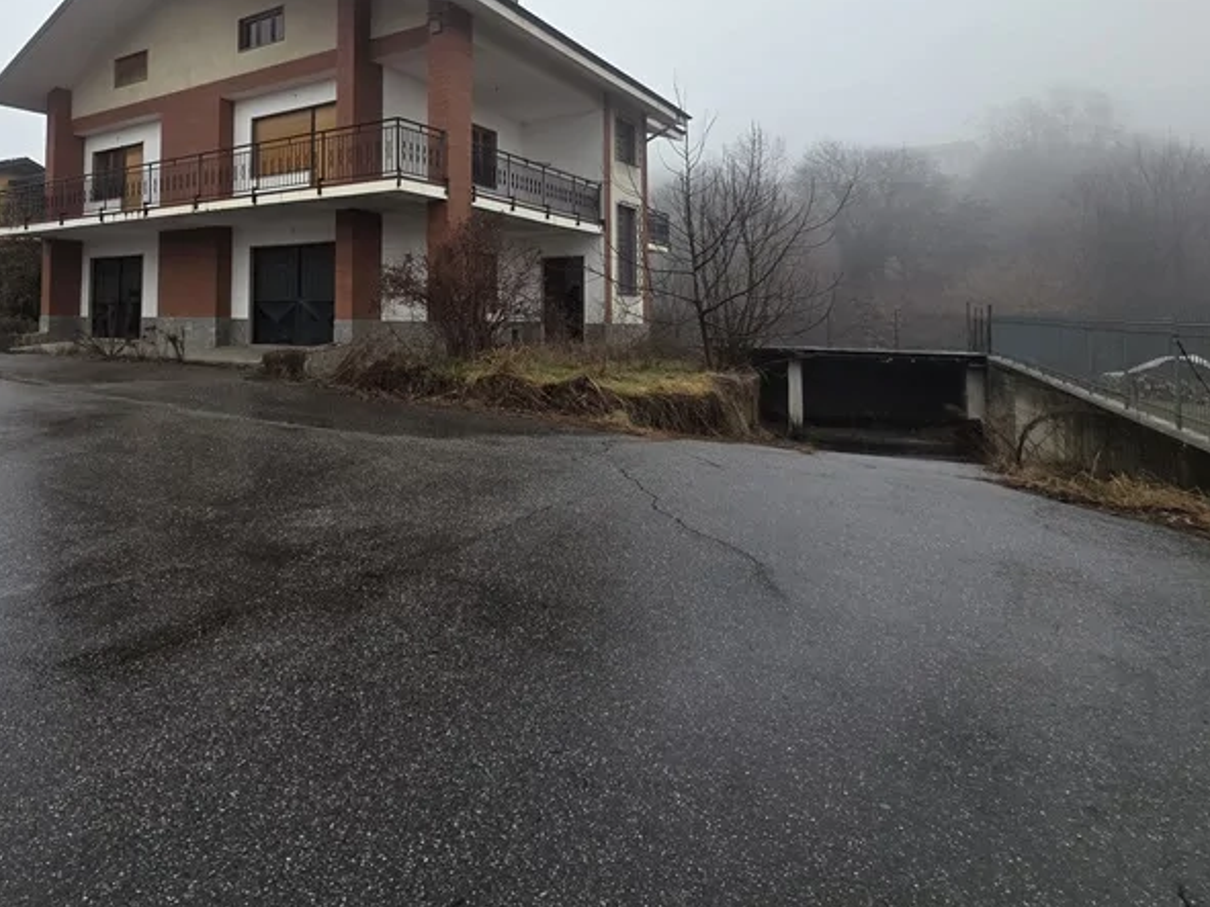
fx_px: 769
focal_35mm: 22
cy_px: 270
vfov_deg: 59.0
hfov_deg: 72.5
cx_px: 344
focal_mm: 2.2
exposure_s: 1/100
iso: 32
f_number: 1.9
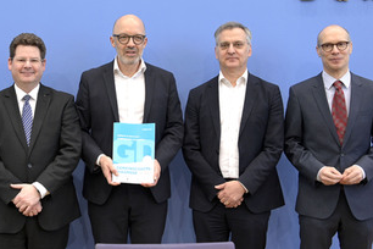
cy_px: 105
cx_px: 133
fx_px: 549
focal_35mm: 53
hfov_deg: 37.2
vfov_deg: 25.5
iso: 3200
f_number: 5
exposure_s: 1/400
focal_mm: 36
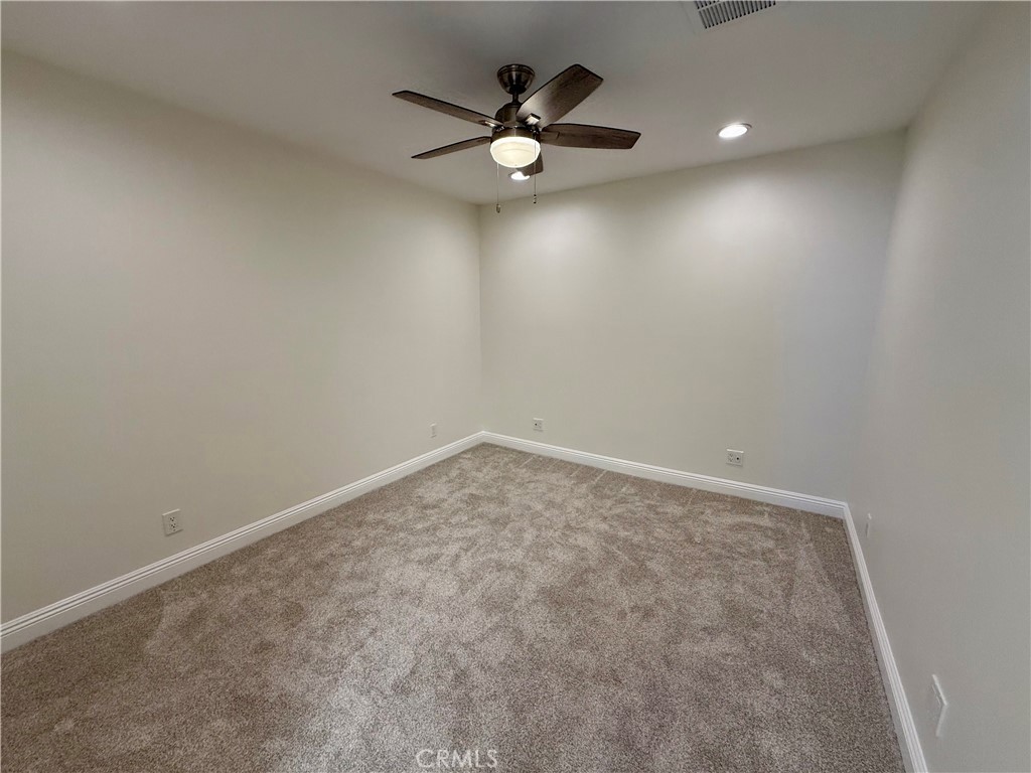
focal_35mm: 14
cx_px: 516
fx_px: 417
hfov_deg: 102.1
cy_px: 386
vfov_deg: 85.7
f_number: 2.2
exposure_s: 1/120
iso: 160
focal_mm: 2.22
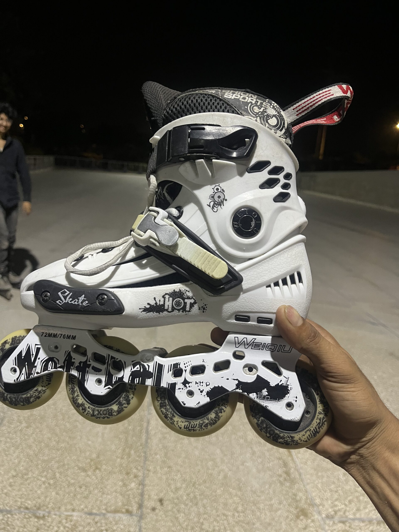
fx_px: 400
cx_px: 200
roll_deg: -5.0
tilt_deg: -15.5
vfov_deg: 67.3
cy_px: 266
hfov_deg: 53.1
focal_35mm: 26
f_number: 1.6
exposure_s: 1/50
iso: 250
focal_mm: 5.1
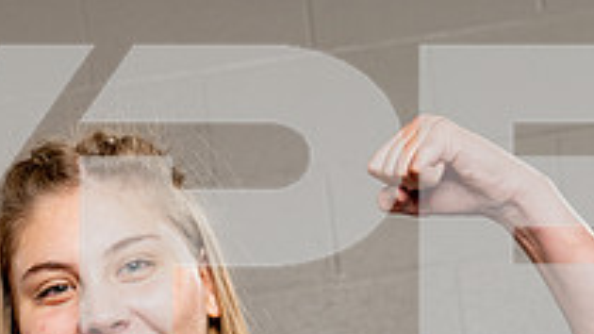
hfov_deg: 11.7
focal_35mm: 182
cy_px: 539
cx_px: 34
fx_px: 2866
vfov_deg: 6.6
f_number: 8
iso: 320
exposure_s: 1/250
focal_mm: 63
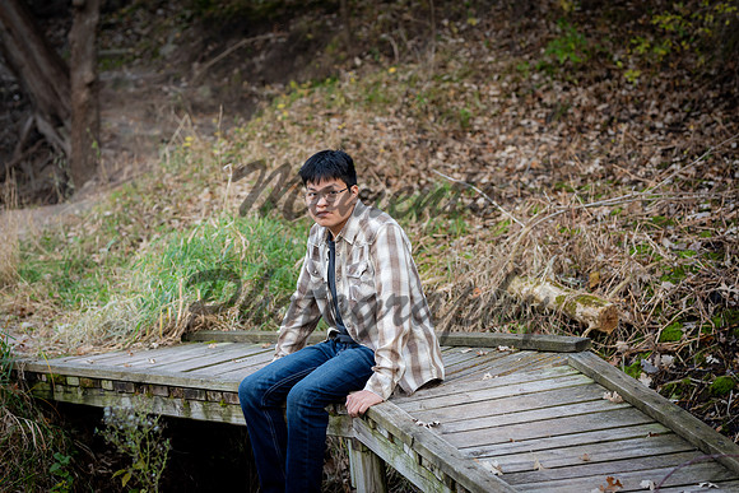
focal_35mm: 85
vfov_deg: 16.1
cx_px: 370
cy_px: 246
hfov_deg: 23.9
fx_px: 1745
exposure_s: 1/125
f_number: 3.5
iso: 200
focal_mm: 85
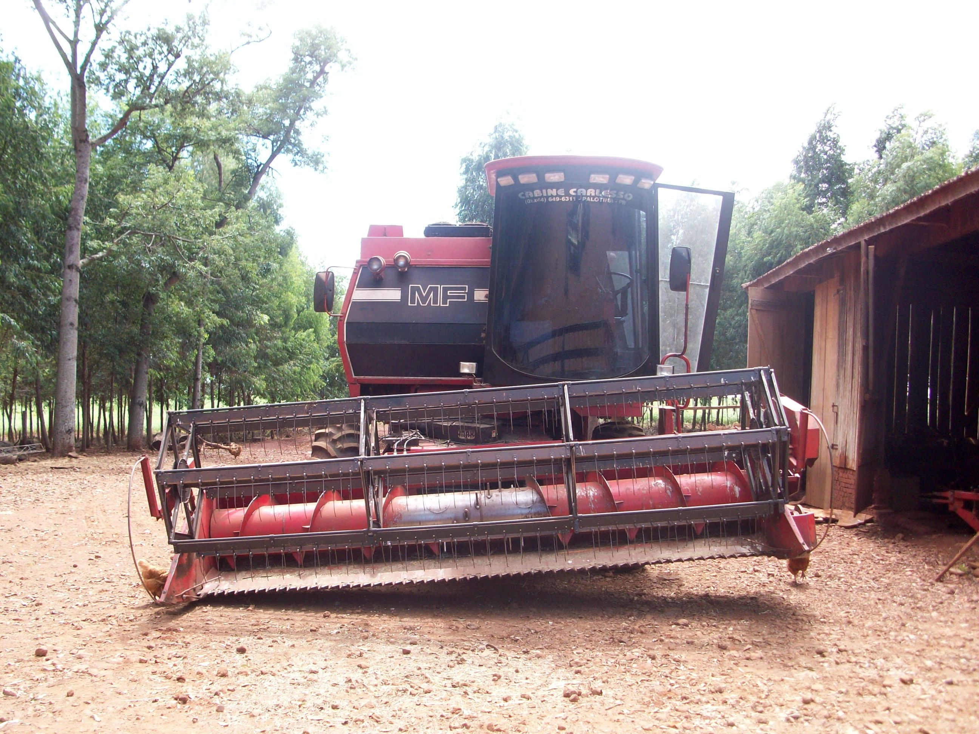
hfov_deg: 54.0
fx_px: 962
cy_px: 367
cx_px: 490
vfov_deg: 41.8
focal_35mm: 34
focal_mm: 5.7
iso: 64
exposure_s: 1/153
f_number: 2.8
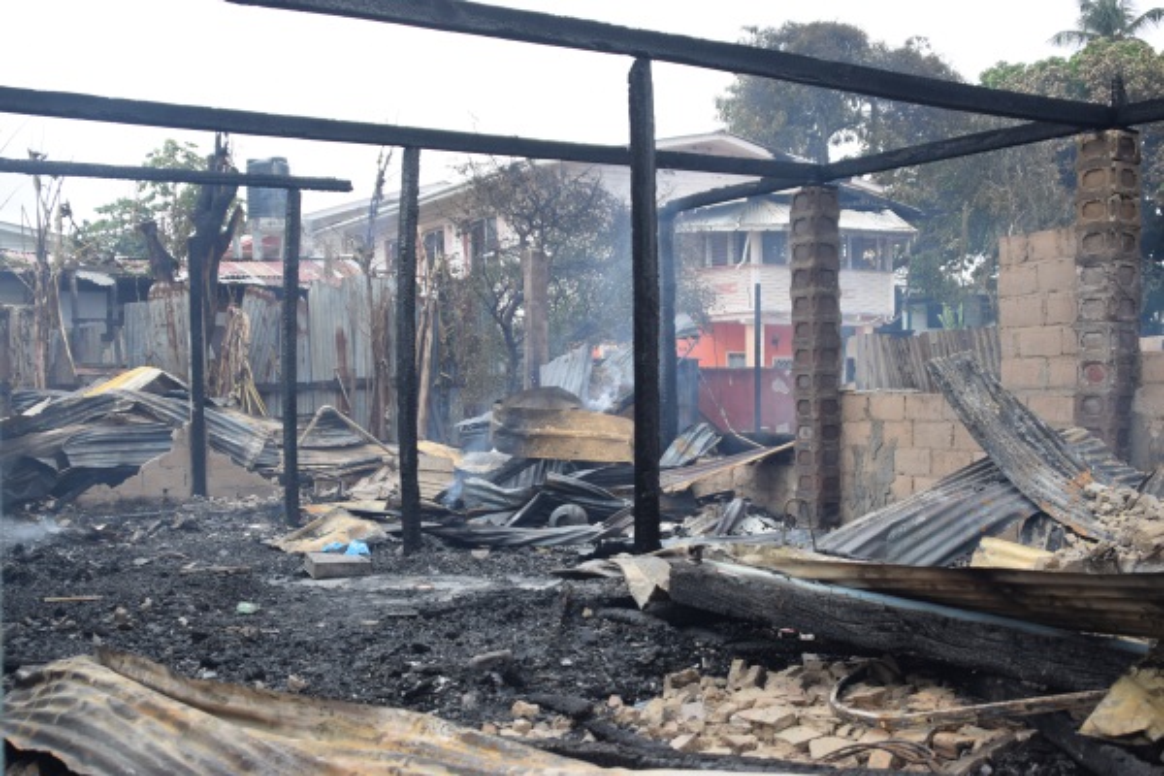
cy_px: 388
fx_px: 1358
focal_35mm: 42
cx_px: 582
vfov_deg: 31.9
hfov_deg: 46.4
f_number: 3.5
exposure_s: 1/400
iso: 100
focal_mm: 28
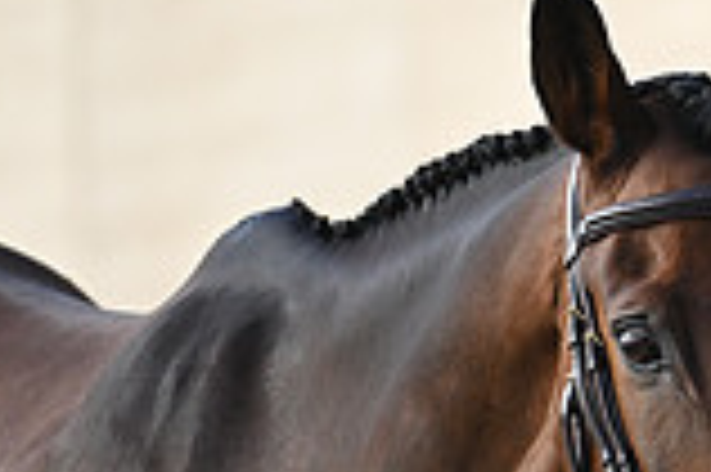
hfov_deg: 1.6
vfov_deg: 1.1
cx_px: 1170
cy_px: 443
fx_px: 24701
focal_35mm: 1252
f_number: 5
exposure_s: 1/1600
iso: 1000
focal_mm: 340
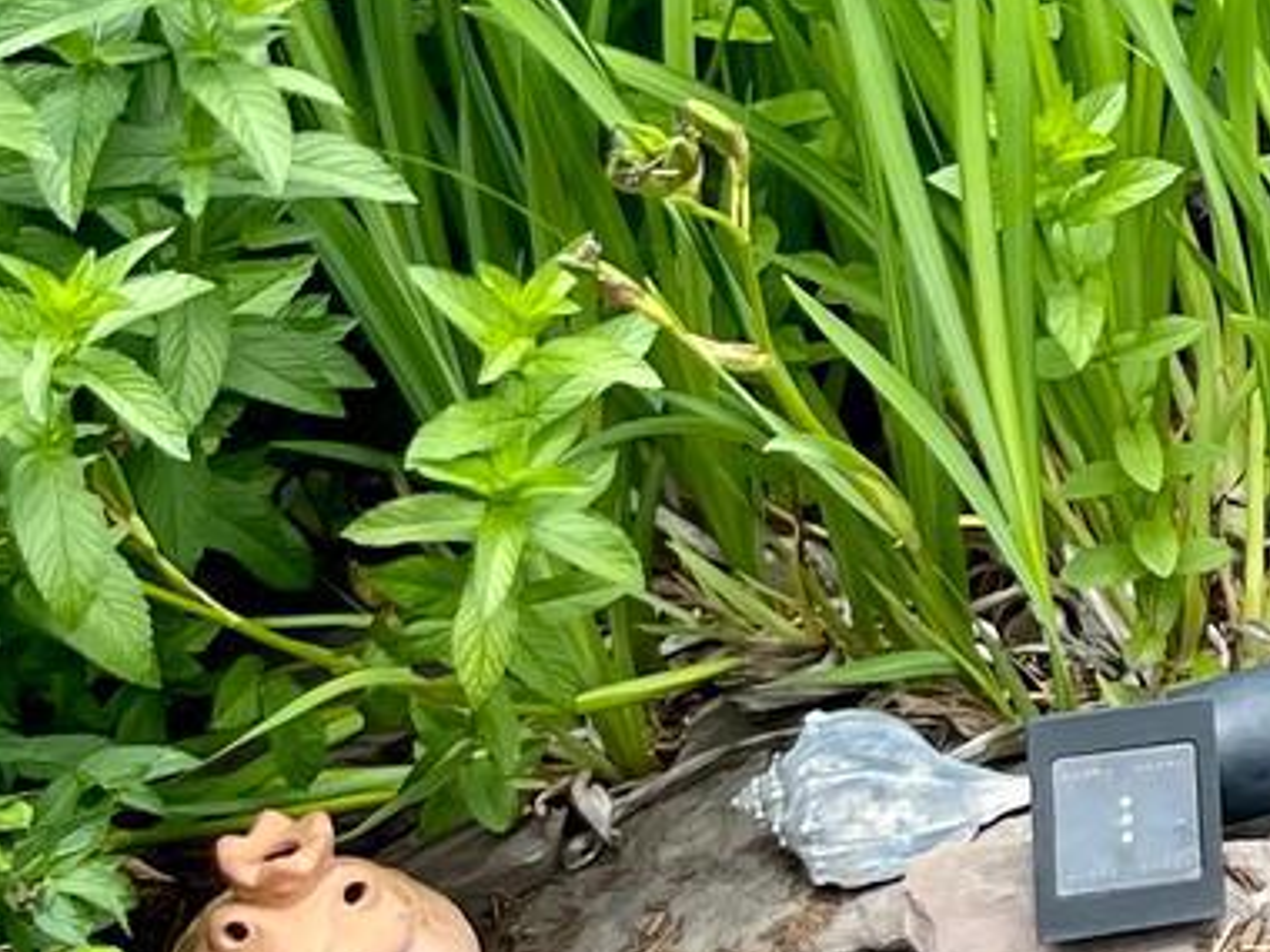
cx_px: 2964
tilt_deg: -24.0
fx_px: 5136
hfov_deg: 11.7
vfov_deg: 10.3
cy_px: -468
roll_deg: +1.7
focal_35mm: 140
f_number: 1.6
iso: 32
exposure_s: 1/722
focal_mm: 5.1
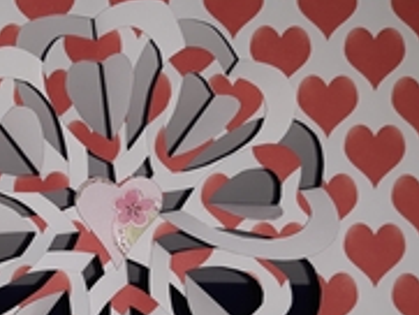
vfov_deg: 21.6
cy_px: 268
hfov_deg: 27.8
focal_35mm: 67
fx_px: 812
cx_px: 39
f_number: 1.9
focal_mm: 3.6
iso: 40
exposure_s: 1/287
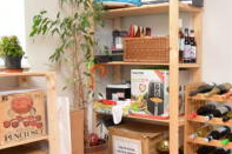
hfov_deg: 38.8
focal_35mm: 50
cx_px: 168
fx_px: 322
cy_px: 95
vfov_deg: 26.9
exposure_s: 1/60
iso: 400
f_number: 4
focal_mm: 10
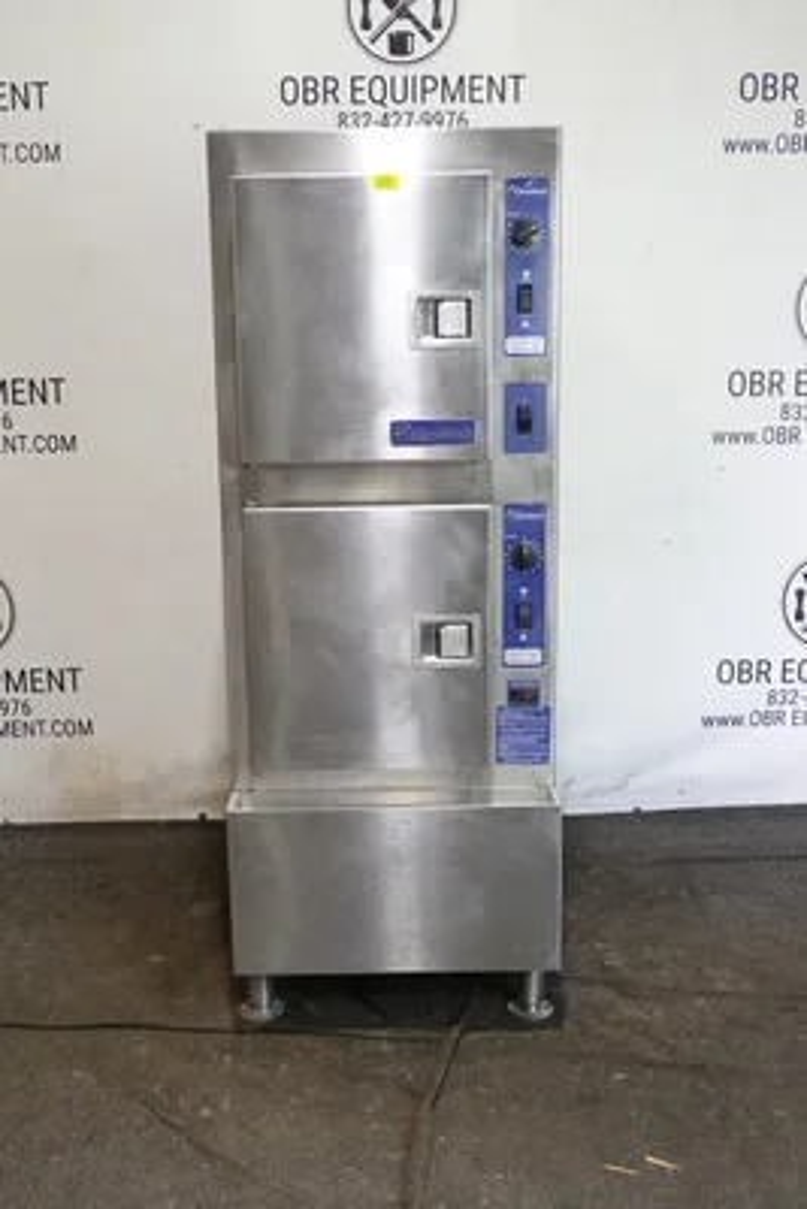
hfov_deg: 33.4
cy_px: 604
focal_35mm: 40
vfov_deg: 48.4
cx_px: 404
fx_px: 1344
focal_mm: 14.99
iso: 1600
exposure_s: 1/80
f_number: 4
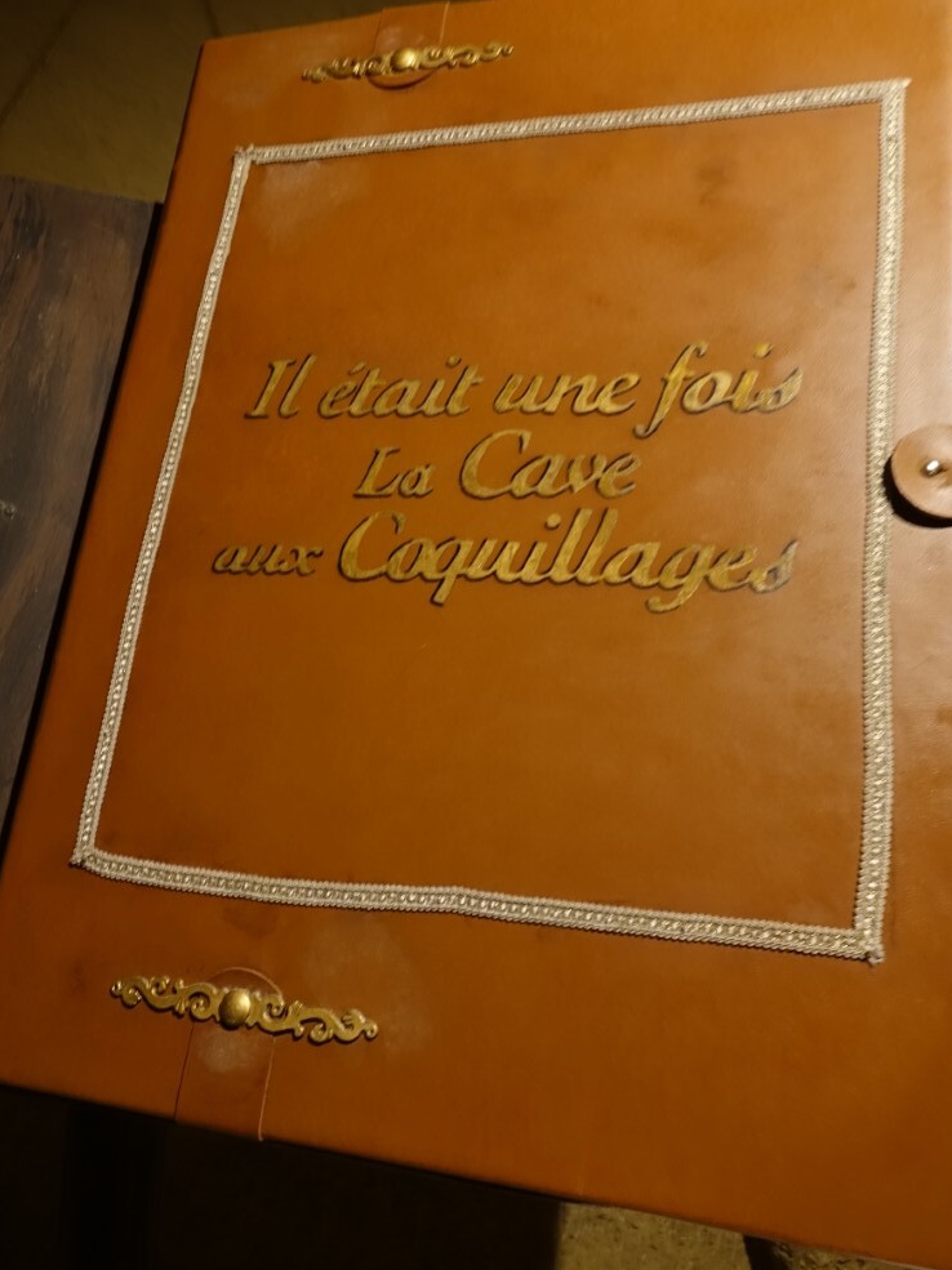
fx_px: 991
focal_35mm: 27
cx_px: 473
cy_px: 602
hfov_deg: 51.3
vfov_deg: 65.3
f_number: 2.8
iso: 800
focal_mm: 8.8
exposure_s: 1/10
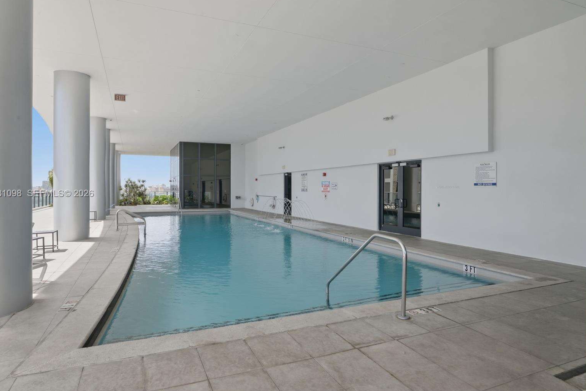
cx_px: 281
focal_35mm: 21
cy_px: 194
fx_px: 342
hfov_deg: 81.2
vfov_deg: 59.5
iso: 320
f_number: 14
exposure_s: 1/100
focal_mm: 20
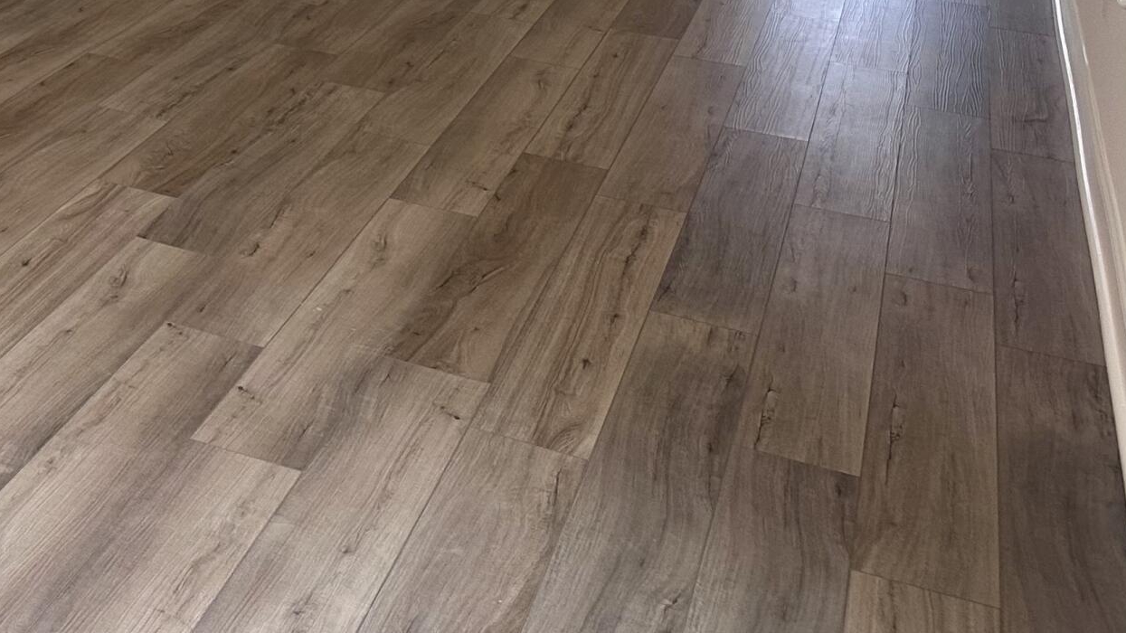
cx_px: -226
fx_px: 1881
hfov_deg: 28.9
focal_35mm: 63
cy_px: -332
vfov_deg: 17.2
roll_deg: -1.4
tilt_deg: -5.0
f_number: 1.78
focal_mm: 6.86
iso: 80
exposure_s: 1/120
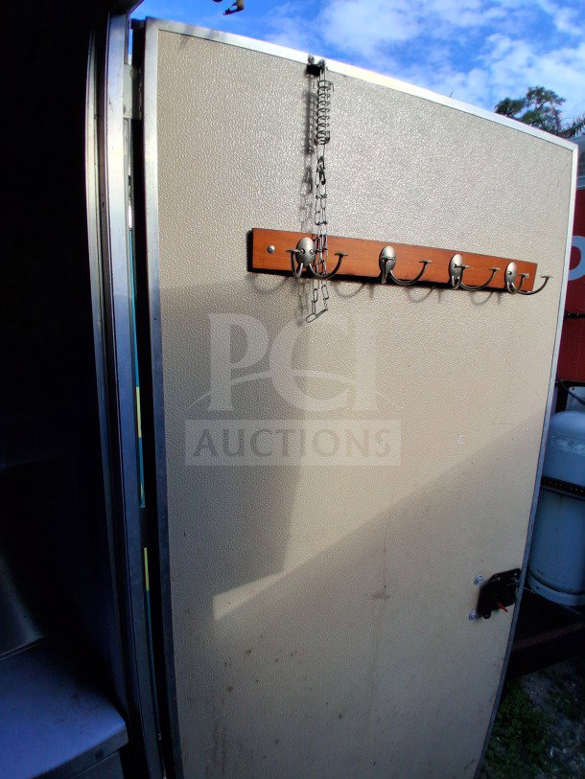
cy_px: 390
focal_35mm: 17
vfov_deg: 91.0
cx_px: 292
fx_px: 383
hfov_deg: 74.7
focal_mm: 1.4
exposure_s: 1/754
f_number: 2.2
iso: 50
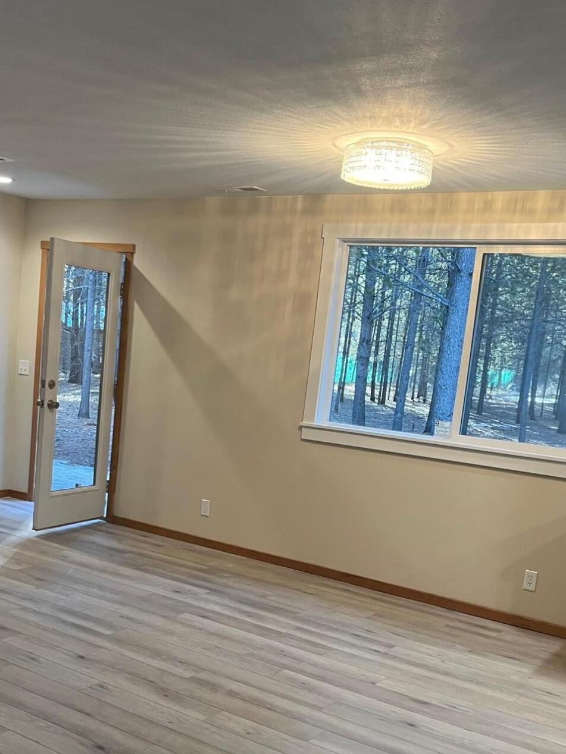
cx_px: 227
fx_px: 894
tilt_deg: -11.3
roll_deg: -5.5
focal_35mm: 41
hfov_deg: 35.0
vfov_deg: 45.1
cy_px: 498
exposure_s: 1/60
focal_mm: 5.1
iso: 80
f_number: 1.6
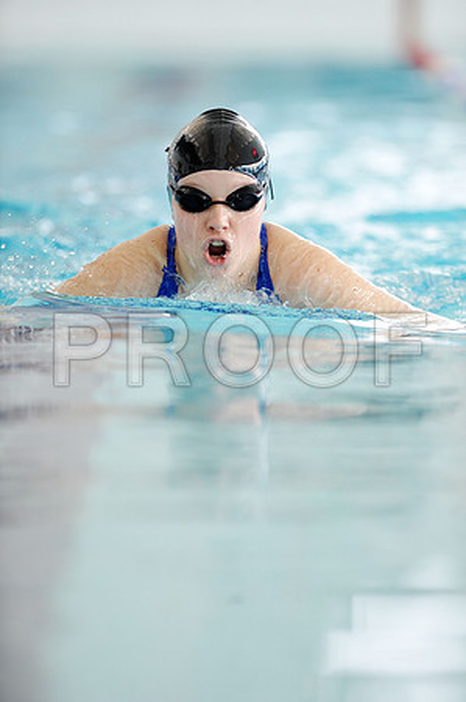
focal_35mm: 300
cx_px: 233
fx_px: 5838
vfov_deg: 6.9
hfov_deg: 4.6
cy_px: 351
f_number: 4
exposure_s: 1/500
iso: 1600
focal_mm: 300
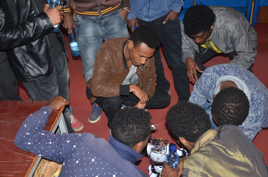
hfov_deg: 46.5
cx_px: 134
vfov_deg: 31.8
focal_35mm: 42
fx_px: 312
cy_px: 88
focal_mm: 28
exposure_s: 1/60
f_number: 4
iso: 800
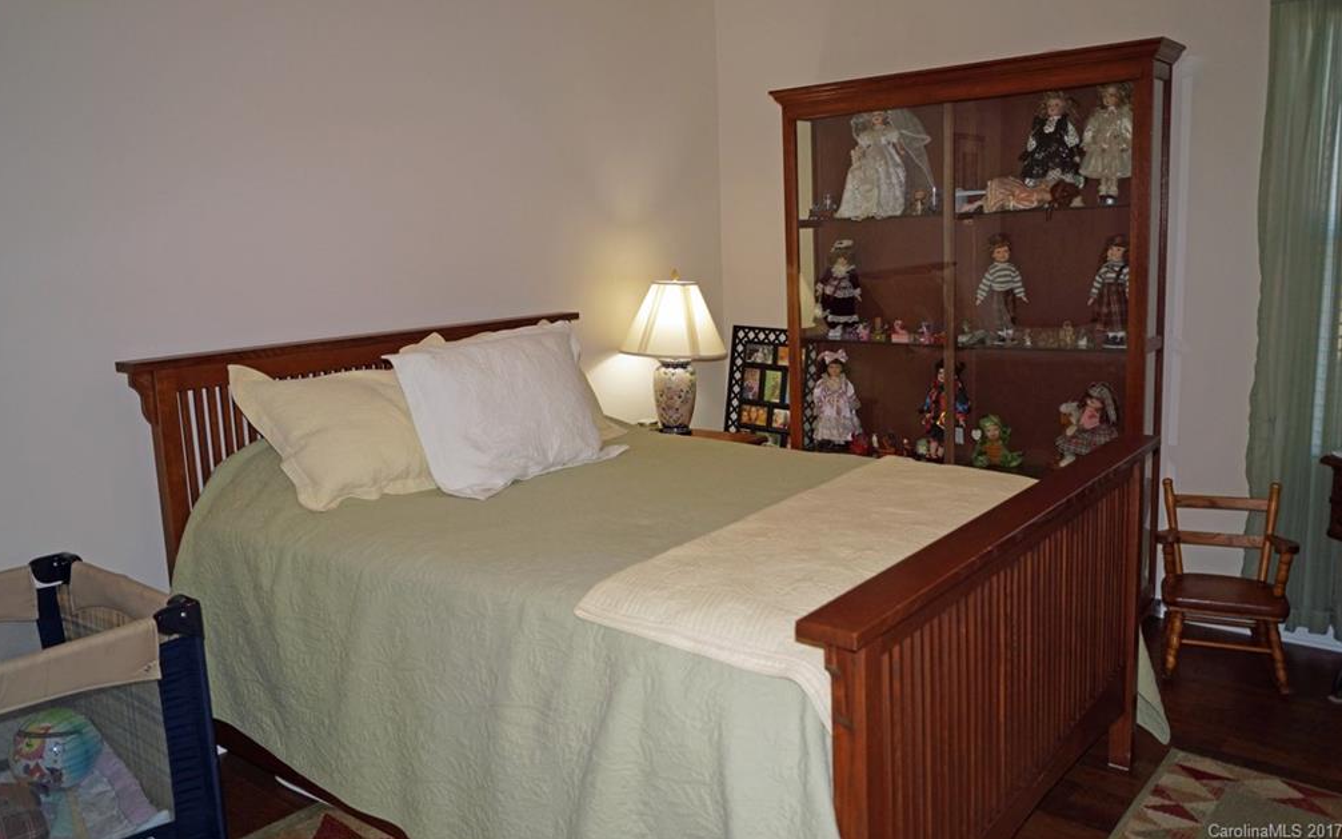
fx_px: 1024
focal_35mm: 28
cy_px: 388
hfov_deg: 66.5
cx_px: 670
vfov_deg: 44.5
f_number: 4
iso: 320
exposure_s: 1/160
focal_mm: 18
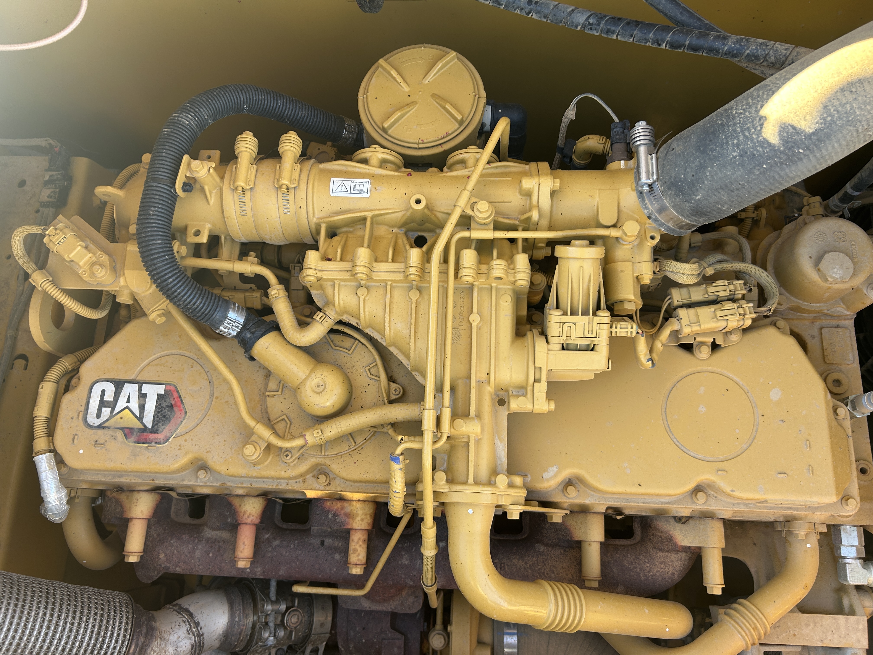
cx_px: 436
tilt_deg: -73.5
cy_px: 328
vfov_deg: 53.1
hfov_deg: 67.3
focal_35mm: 26
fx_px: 656
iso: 50
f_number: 1.5
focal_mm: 5.7
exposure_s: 1/171
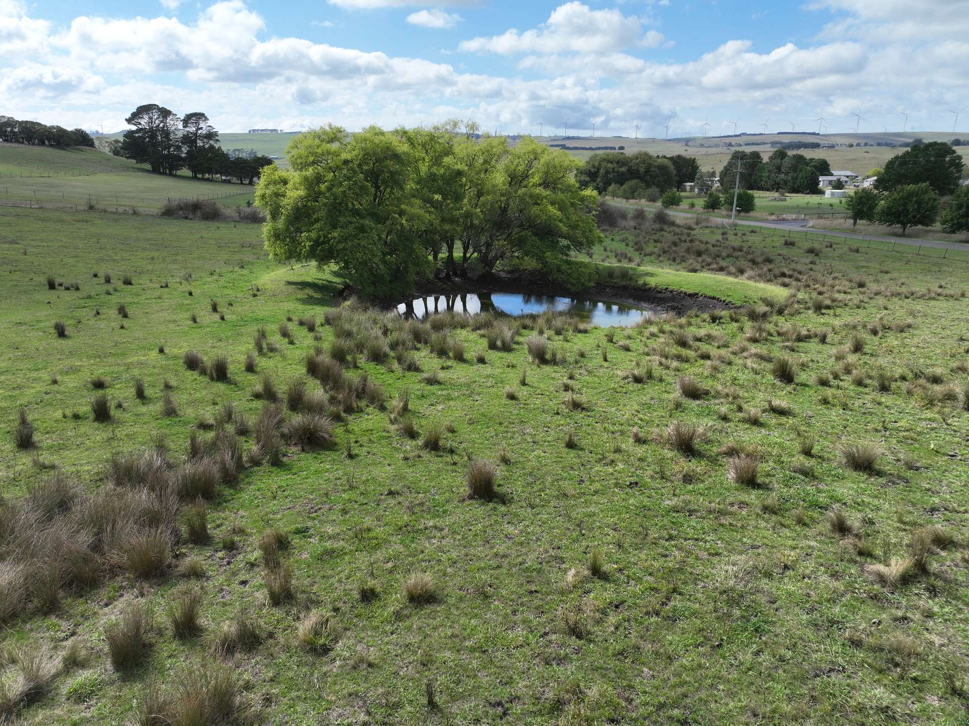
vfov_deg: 56.8
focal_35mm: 24
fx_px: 672
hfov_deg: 71.6
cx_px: 484
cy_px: 363
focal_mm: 12.29
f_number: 2.8
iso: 220
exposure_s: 1/3200
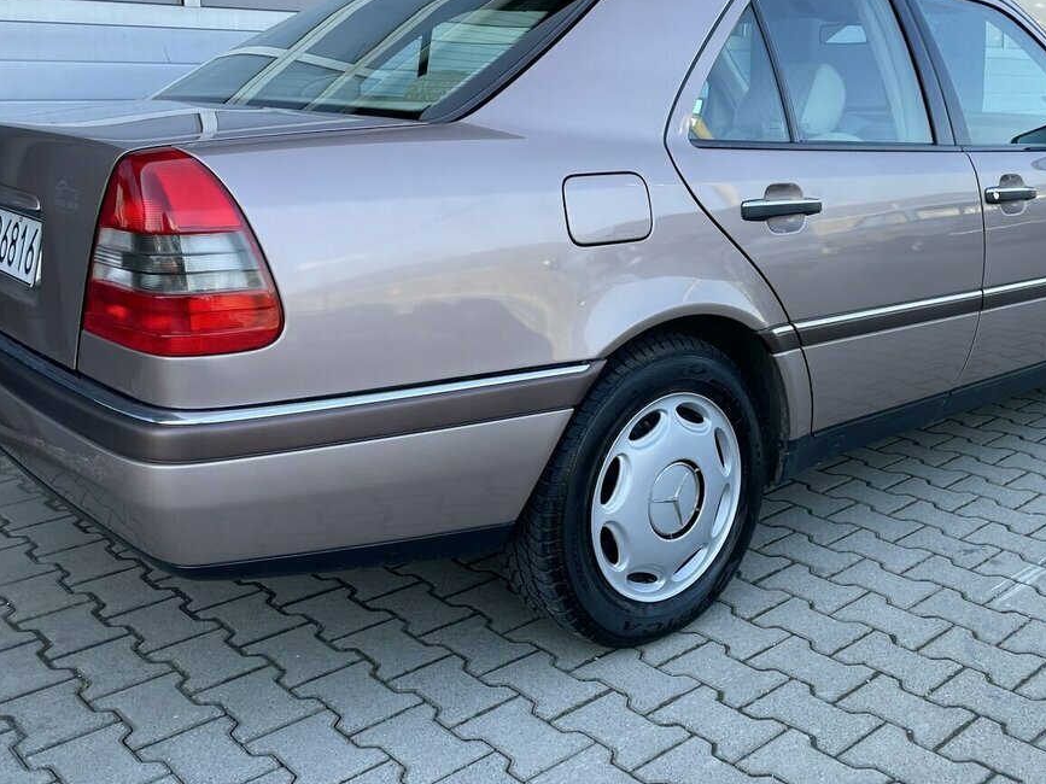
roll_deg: +0.5
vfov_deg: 39.5
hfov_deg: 51.2
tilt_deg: -11.1
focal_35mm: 36
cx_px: 586
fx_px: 1088
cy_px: 323
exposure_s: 1/322
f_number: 1.6
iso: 32
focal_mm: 4.2
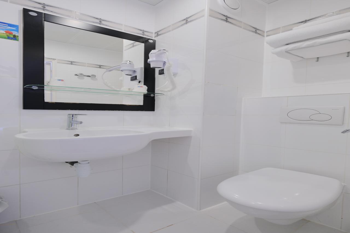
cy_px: 116
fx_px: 146
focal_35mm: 15
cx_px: 175
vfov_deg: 77.3
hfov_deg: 100.4
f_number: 4
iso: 320
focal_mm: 10
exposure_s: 1/15
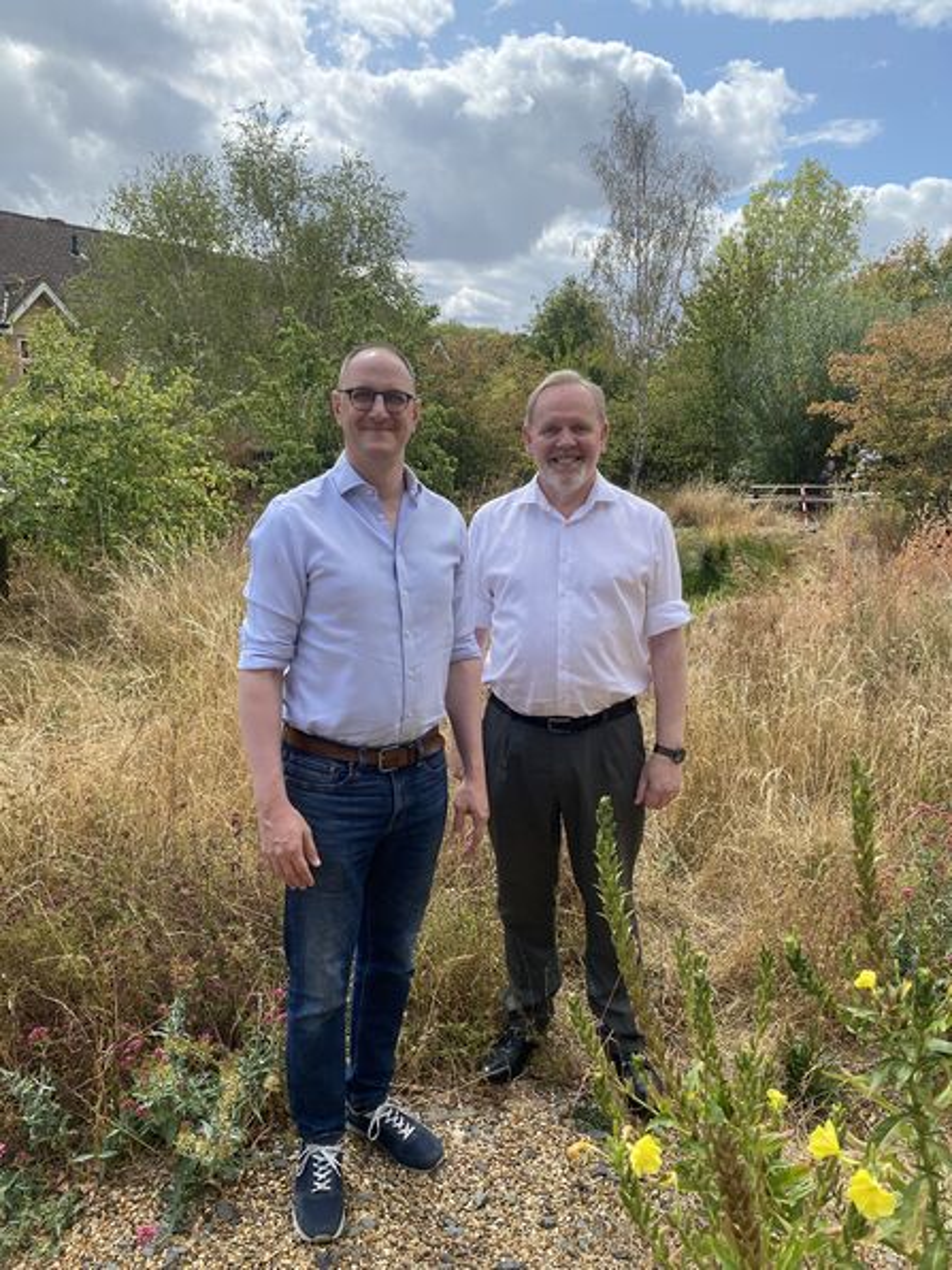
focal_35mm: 26
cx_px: 476
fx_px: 953
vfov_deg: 67.3
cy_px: 635
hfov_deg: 53.1
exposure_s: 1/1838
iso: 32
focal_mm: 4.25
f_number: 1.8
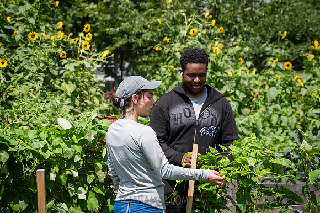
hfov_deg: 26.0
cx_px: 160
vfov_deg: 17.5
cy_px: 106
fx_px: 693
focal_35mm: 78
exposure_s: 1/800
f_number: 5
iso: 200
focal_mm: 78
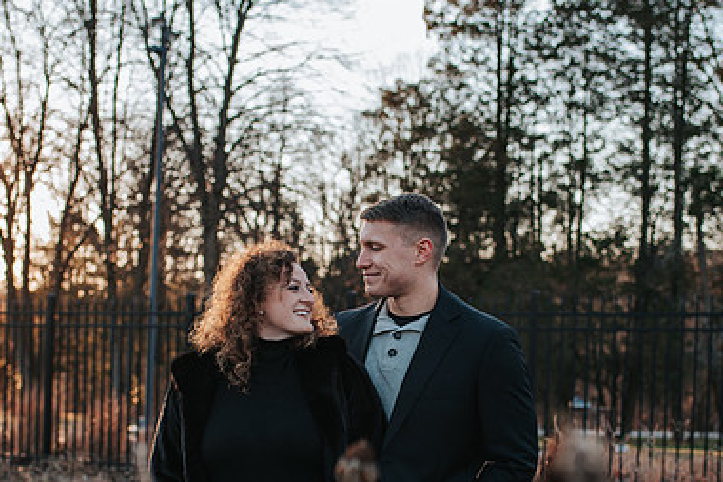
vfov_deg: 23.2
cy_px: 342
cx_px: 374
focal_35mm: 58
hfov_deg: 34.5
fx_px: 1164
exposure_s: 1/500
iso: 250
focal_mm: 35
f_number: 2.8
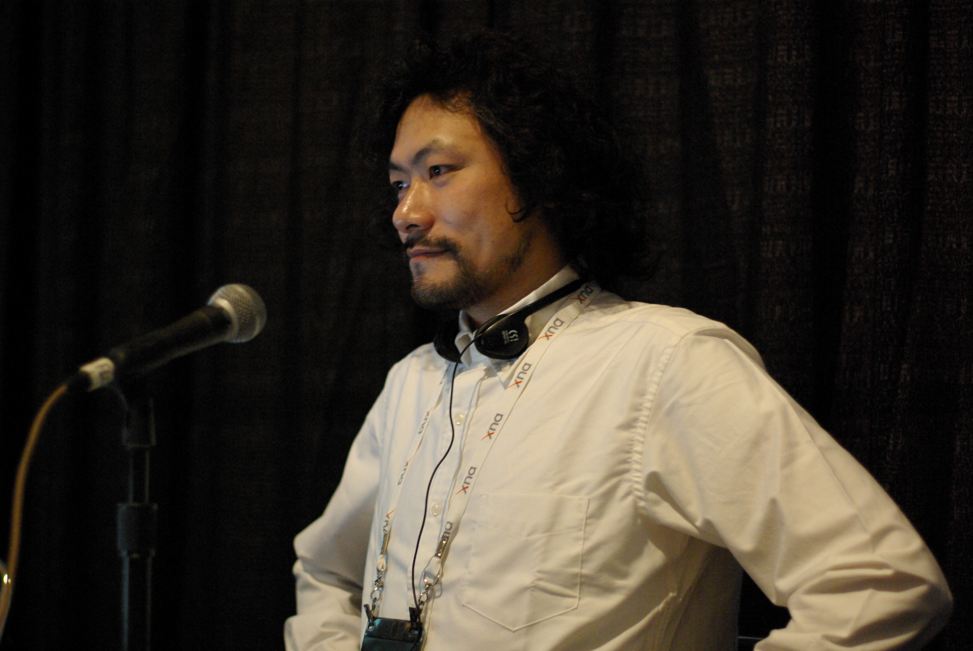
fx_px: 2030
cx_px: 486
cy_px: 326
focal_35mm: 75
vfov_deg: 18.2
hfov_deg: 27.0
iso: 1600
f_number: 2
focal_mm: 50
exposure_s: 1/60
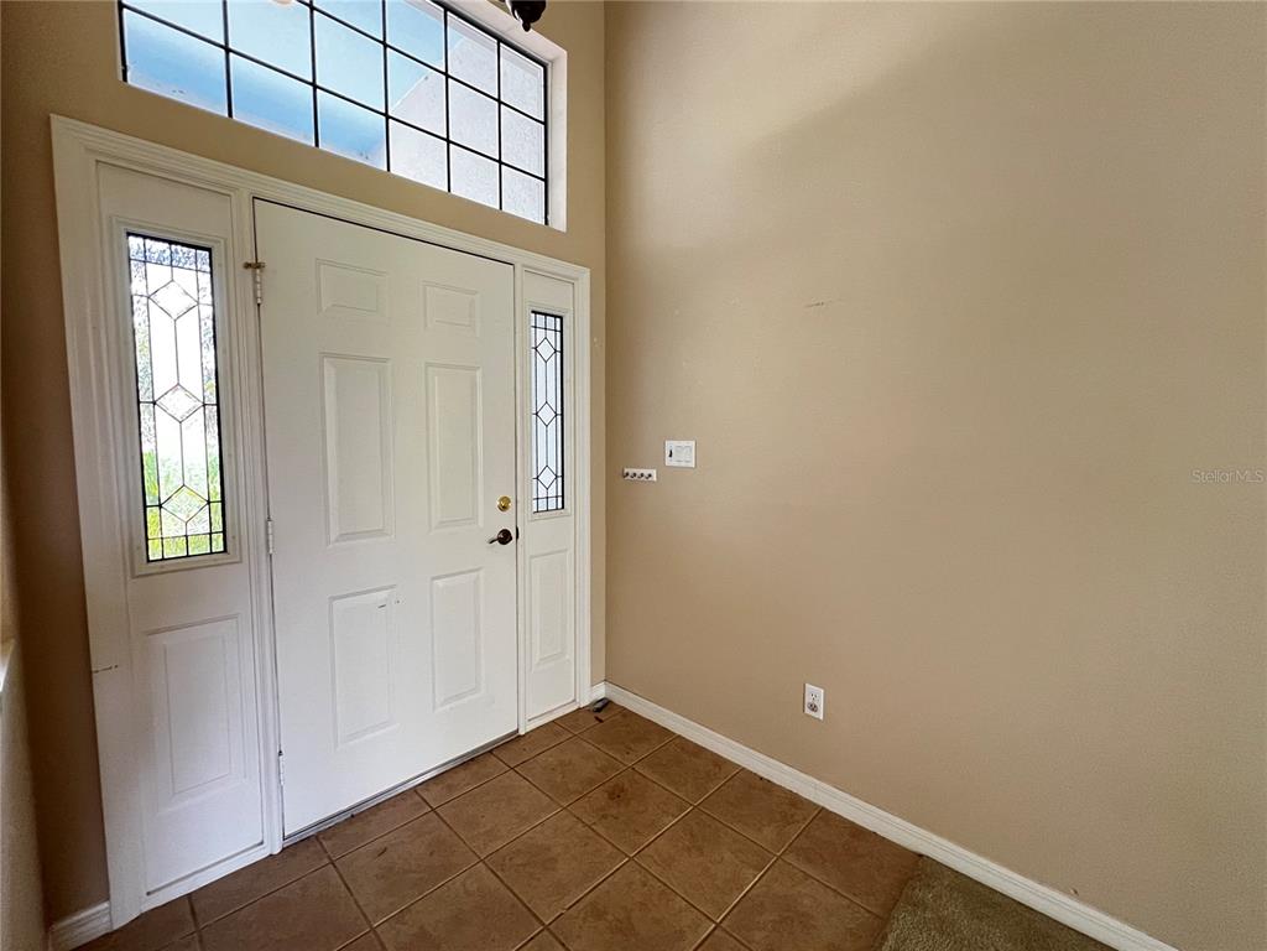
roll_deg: +2.9
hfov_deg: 106.2
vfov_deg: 89.9
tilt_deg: -4.1
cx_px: 634
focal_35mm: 13
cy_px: 476
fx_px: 476
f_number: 1.8
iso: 320
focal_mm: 1.57
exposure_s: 1/60
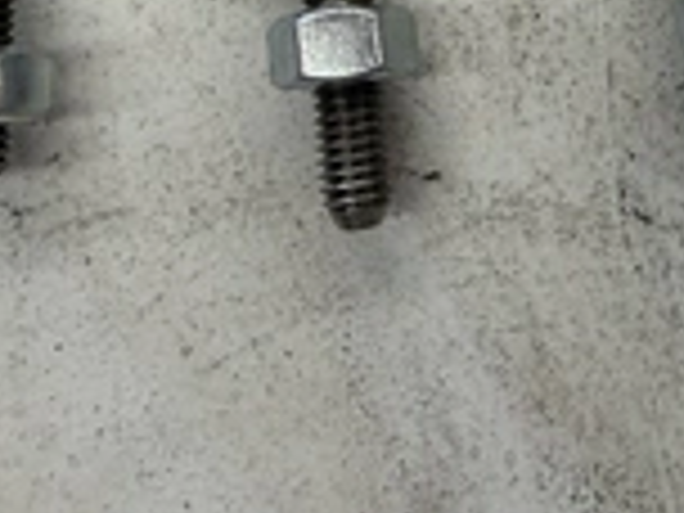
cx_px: 567
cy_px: -148
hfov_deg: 29.9
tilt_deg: -81.6
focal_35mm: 63
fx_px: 1245
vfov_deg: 21.2
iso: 250
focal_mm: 2.22
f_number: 2.2
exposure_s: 1/120
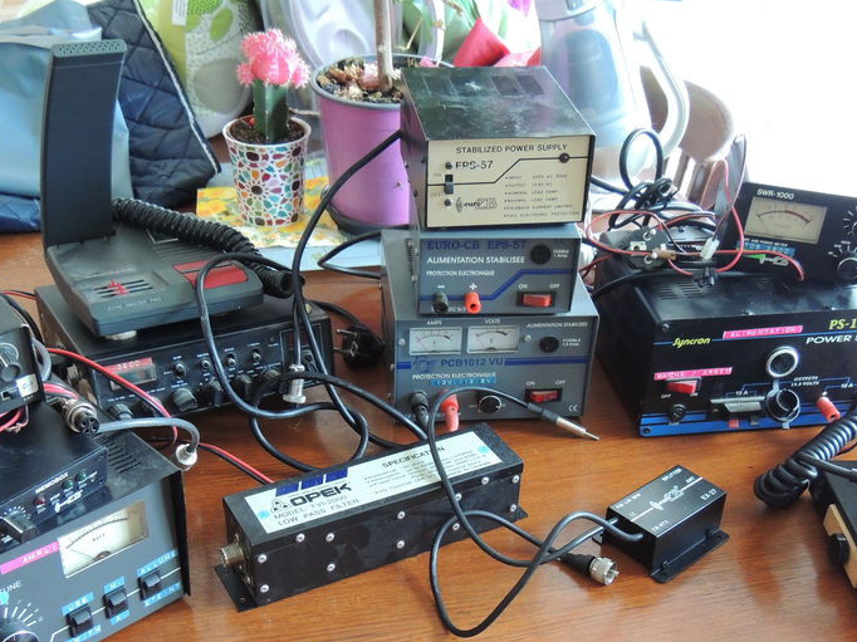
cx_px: 436
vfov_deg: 32.4
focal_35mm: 44
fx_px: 1089
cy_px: 462
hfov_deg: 43.0
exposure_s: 1/13
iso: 400
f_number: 3.1
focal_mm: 5.3
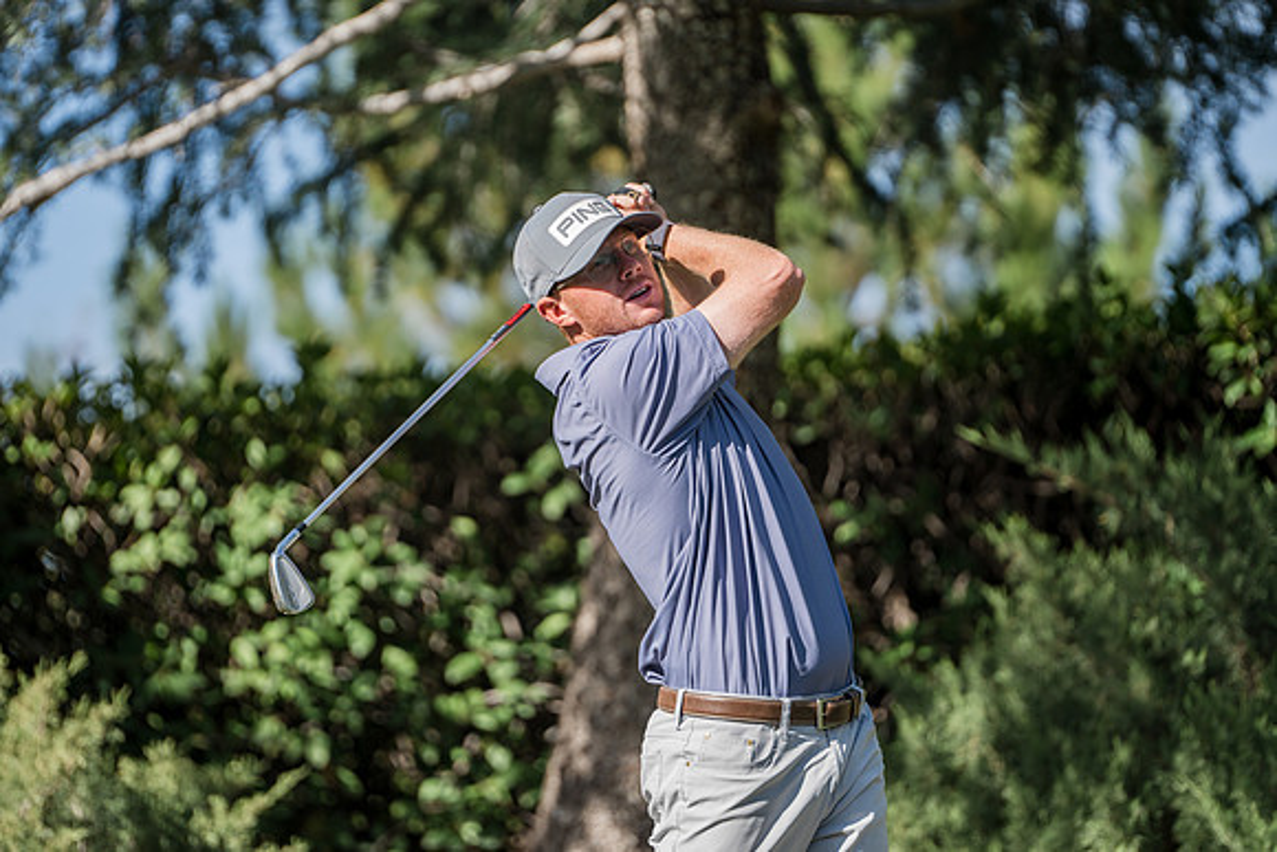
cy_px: 426
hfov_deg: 10.3
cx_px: 638
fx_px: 7096
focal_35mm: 200
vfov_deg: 6.9
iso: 320
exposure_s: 1/3200
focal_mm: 200
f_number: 2.8
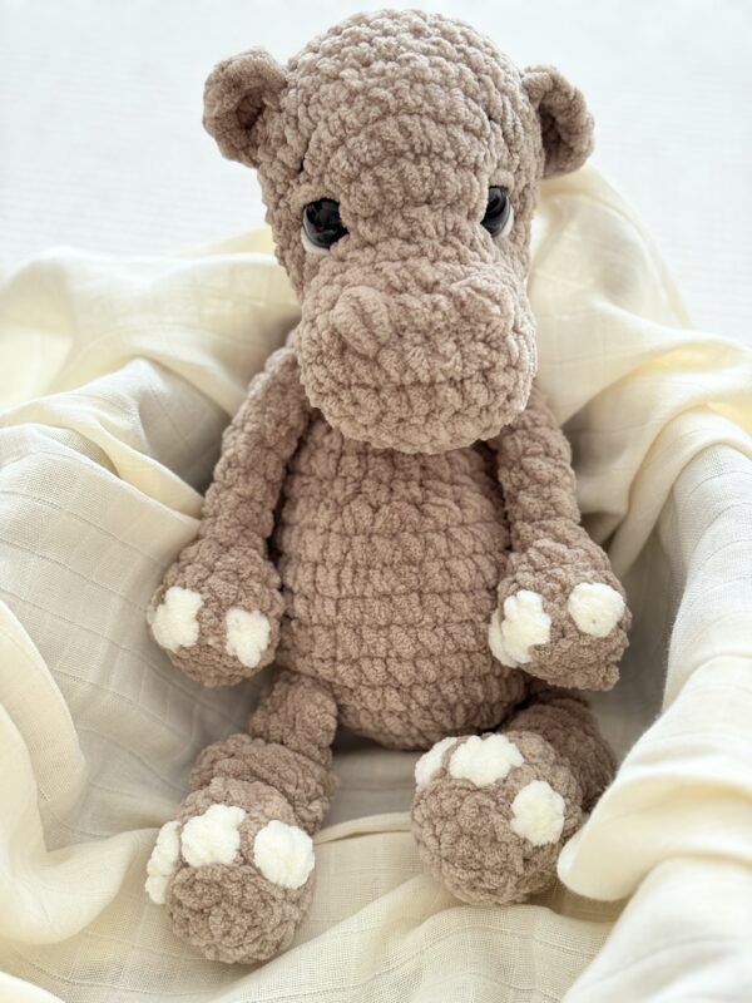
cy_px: 502
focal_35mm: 52
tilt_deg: -40.4
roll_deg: -2.9
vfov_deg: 36.8
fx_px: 1506
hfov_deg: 28.0
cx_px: 376
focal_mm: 5.96
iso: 100
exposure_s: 1/75
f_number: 1.6
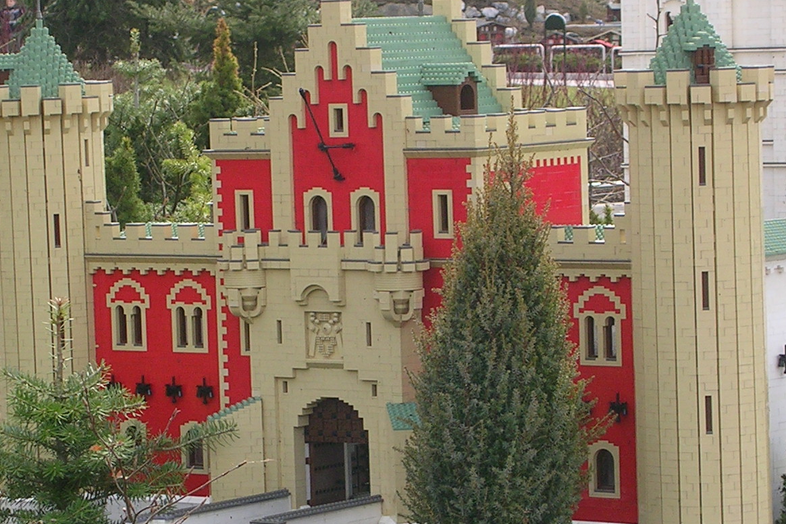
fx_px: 3995
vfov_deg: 7.5
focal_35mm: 183
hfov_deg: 11.2
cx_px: 357
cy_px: 304
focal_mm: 15.2
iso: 50
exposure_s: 1/206
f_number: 4.5
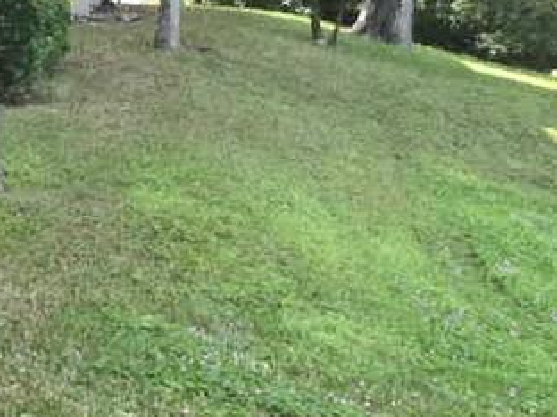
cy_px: -346
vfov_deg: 9.5
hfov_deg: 12.5
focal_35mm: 148
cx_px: -336
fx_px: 2381
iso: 200
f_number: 9
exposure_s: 1/323
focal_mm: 20
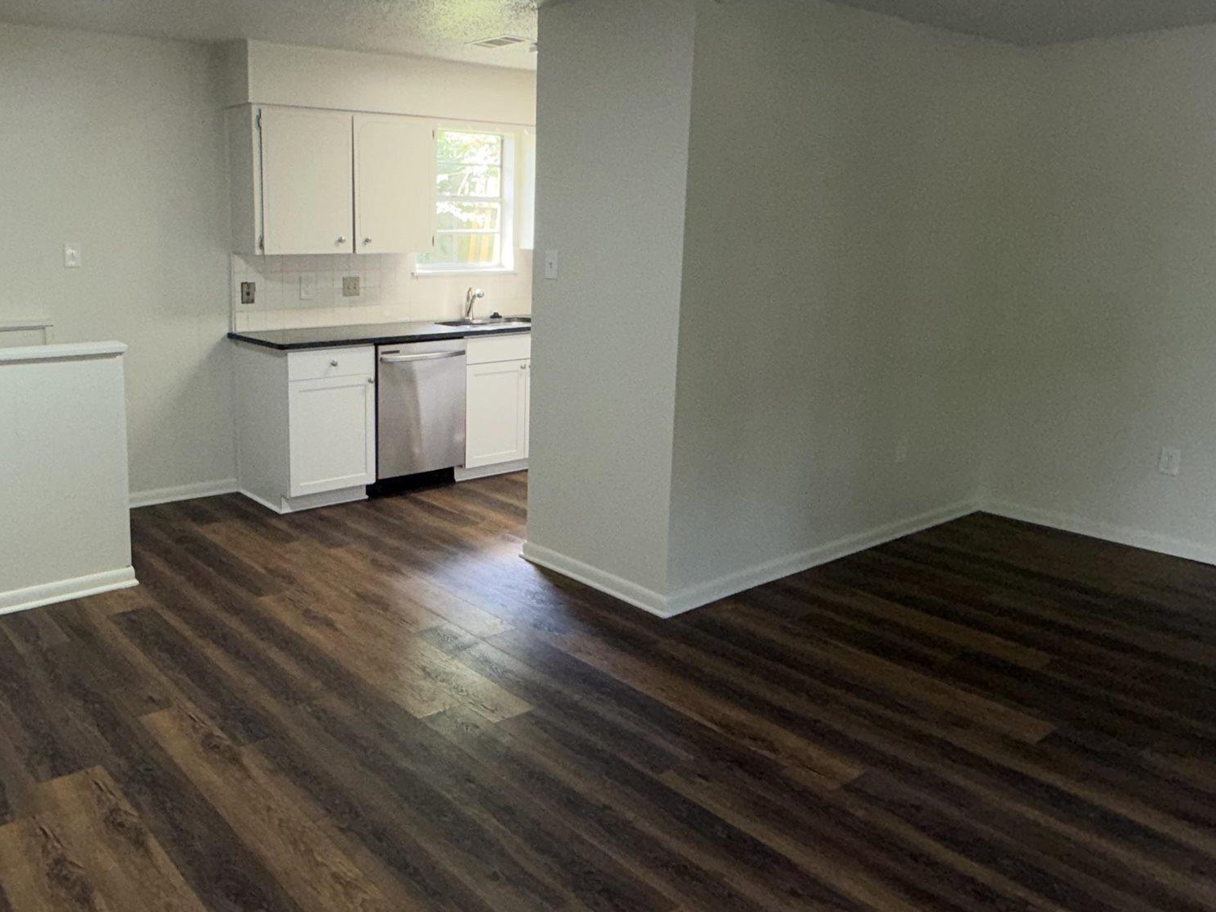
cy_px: 378
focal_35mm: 29
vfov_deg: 48.0
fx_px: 1019
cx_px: 465
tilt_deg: -8.1
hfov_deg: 60.9
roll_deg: -0.2
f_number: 2.2
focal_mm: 2.22
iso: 64
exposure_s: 1/60
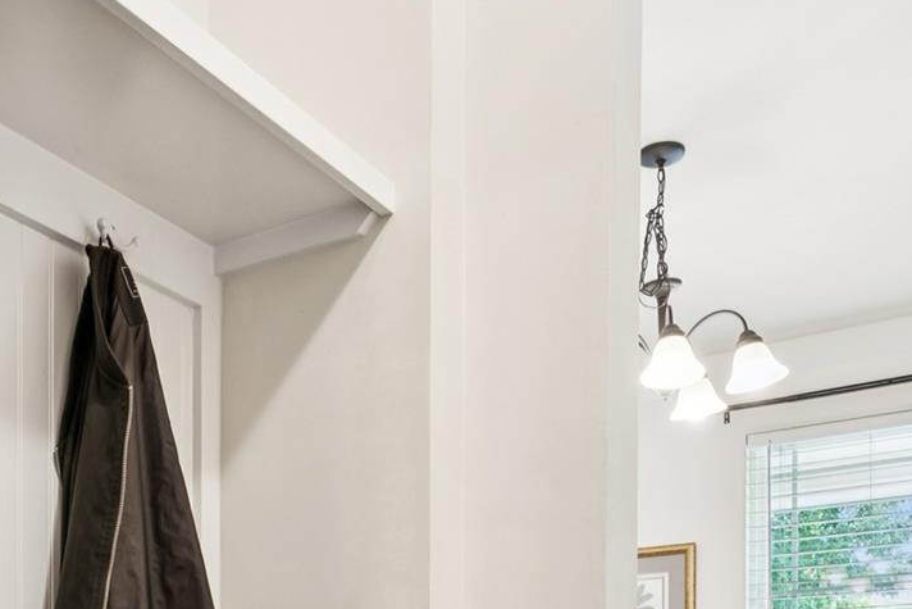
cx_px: 242
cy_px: 760
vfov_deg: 25.4
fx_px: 1187
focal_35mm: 47
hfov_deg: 41.0
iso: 200
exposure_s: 1/1.67
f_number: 13
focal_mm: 16.3
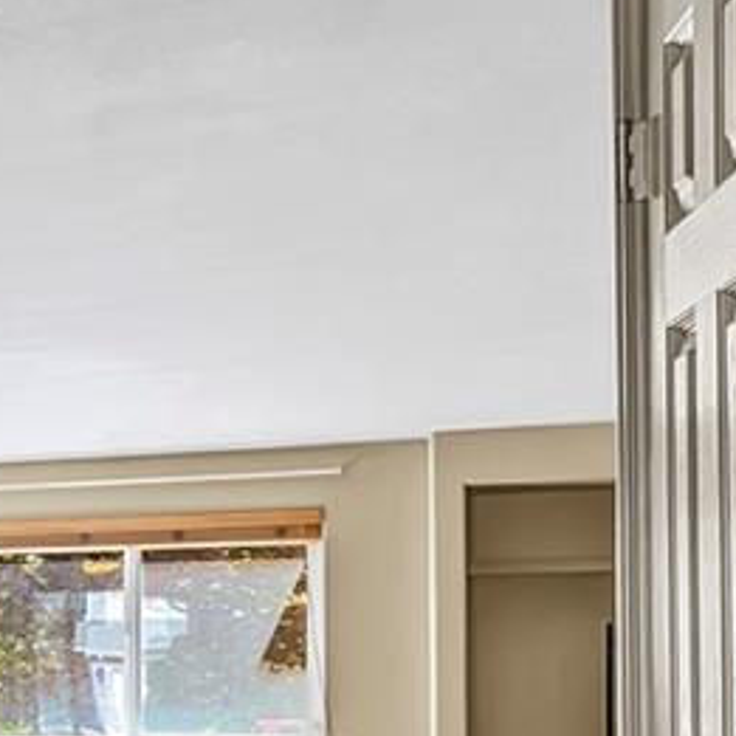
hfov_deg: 12.7
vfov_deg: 23.0
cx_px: -1306
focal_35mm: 73
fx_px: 1756
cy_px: 668
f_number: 11
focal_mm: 14
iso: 200
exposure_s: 1/5
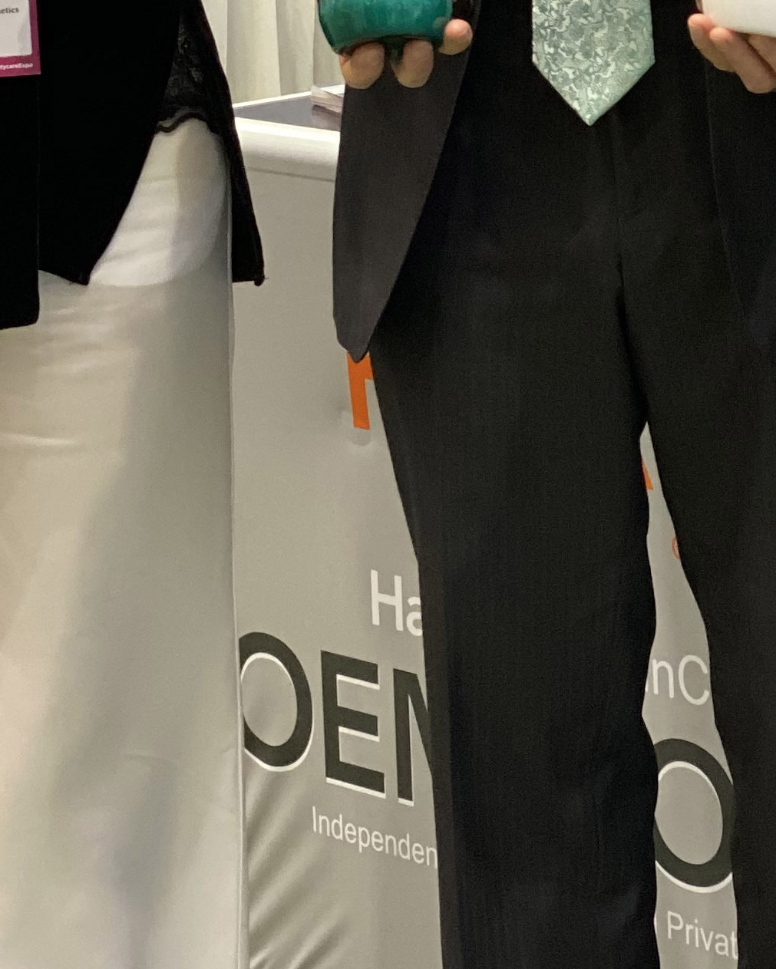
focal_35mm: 162
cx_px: 588
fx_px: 4649
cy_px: 25
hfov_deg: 9.5
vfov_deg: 11.8
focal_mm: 6
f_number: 2
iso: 160
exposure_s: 1/33
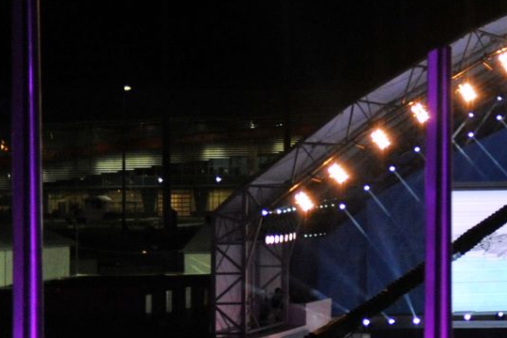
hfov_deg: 12.9
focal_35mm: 144
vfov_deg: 9.5
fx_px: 2028
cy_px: 108
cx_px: 919
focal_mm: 38
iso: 4000
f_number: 2.8
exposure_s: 1/3200
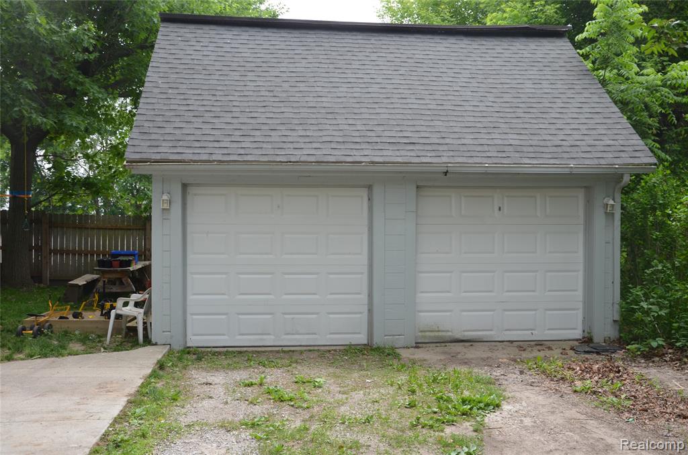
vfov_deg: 35.3
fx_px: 715
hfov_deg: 51.4
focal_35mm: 38
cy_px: 228
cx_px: 344
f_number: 7.1
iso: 200
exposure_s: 1/200
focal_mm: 25
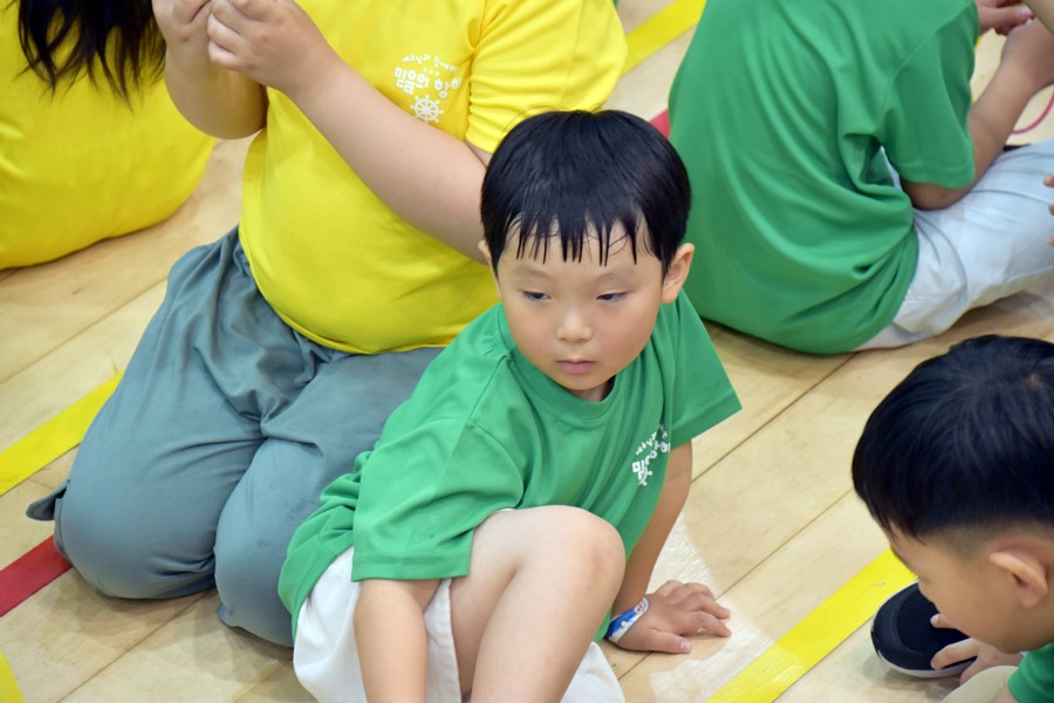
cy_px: 352
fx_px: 5489
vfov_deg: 7.3
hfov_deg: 11.0
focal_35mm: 188
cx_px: 527
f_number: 6
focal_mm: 125
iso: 1250
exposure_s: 1/60
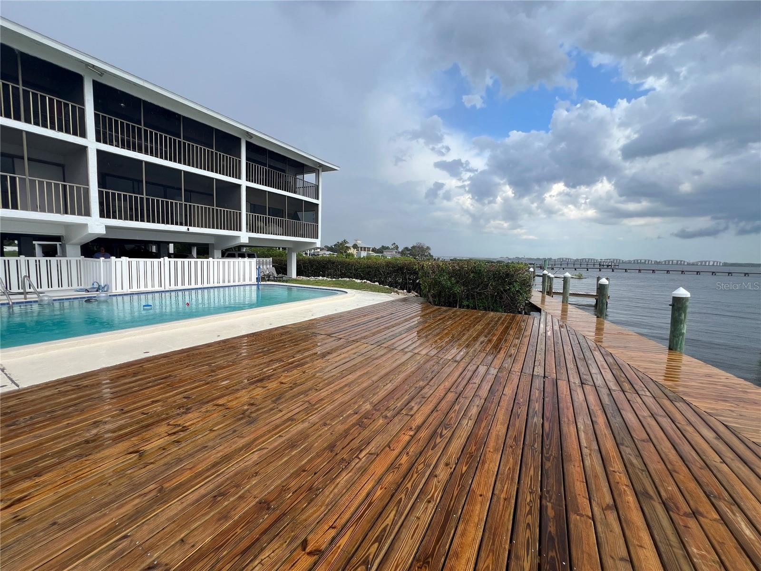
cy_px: 286
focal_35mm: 13
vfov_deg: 89.9
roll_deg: -1.6
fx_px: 286
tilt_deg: -5.4
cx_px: 380
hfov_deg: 106.2
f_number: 1.8
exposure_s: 1/867
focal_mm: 1.57
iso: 32
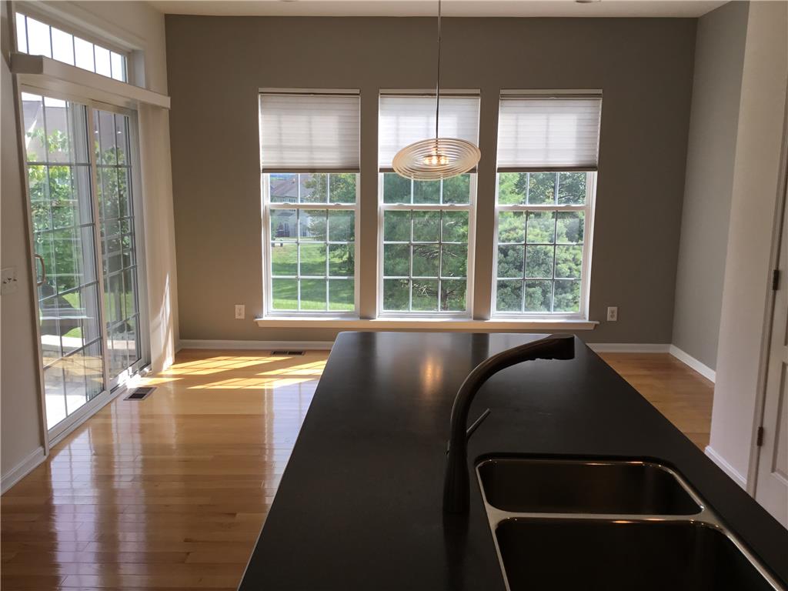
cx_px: 394
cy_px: 296
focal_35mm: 31
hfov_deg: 58.4
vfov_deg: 45.4
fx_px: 706
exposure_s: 1/147
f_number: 2.4
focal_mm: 3.3
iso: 25
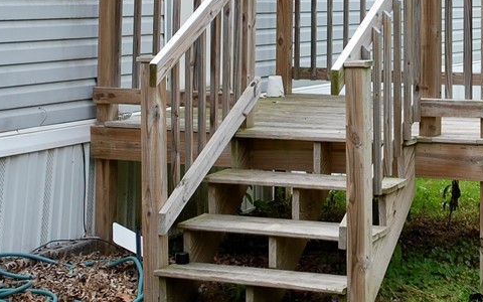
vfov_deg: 12.1
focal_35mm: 107
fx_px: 1410
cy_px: 13
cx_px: 375
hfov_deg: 19.3
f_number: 8
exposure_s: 1/250
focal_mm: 31
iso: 200
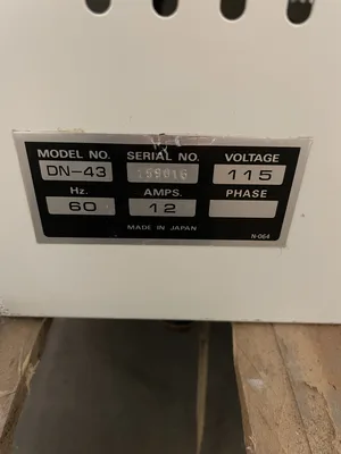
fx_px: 341
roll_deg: -2.6
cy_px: 227
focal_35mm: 26
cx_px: 170
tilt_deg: -33.7
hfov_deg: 53.1
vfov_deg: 67.3
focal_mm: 4.2
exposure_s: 1/30
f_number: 1.6
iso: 800
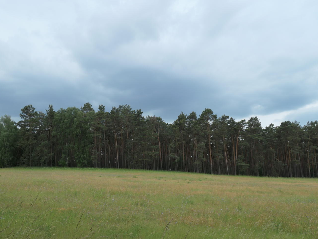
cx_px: 155
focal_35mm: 28
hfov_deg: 63.4
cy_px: 122
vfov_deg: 49.7
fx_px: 257
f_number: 3.3
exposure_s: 1/1000
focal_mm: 9.1
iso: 200
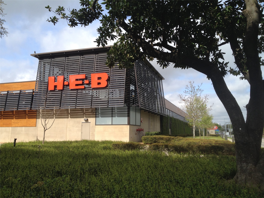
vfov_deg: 40.7
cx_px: 132
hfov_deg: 52.6
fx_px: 267
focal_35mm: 35
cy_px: 99
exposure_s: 1/1314
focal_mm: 4.28
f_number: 2.4
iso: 50
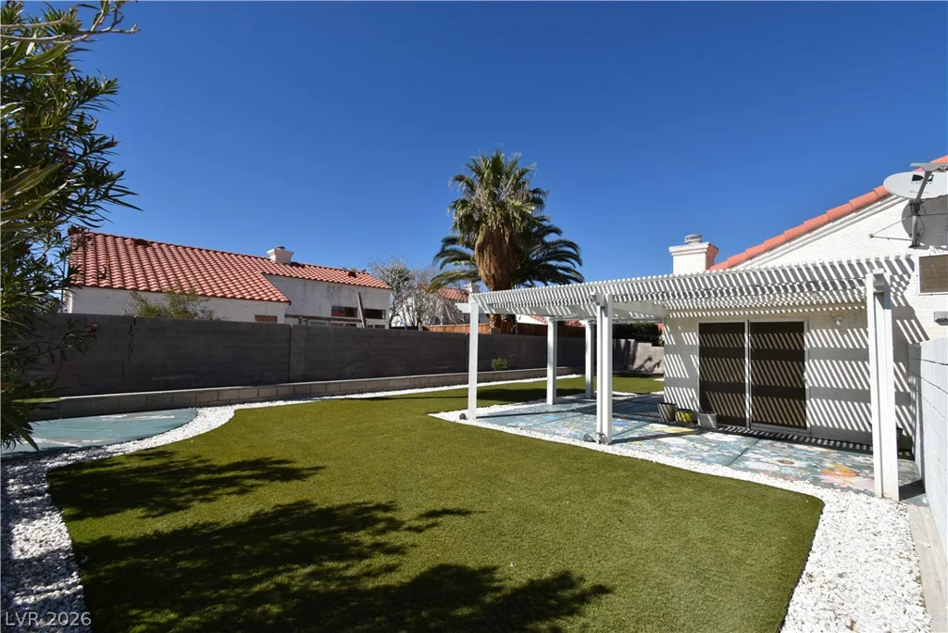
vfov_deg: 77.3
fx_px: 395
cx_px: 474
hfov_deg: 100.4
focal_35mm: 15
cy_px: 316
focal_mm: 10
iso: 200
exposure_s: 1/500
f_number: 11
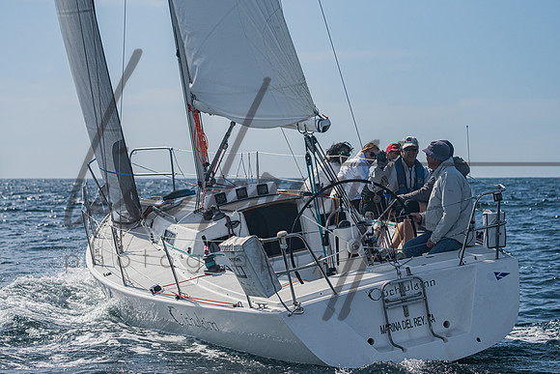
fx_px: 2190
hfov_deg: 14.6
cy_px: 167
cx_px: 262
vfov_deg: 9.8
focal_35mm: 141
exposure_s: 1/5000
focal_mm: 120
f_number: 6.3
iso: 320
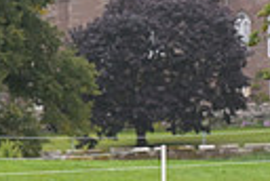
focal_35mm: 348
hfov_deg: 5.8
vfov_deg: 4.0
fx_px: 2616
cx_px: 517
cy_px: 20
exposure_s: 1/1250
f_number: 4
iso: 1100
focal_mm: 77
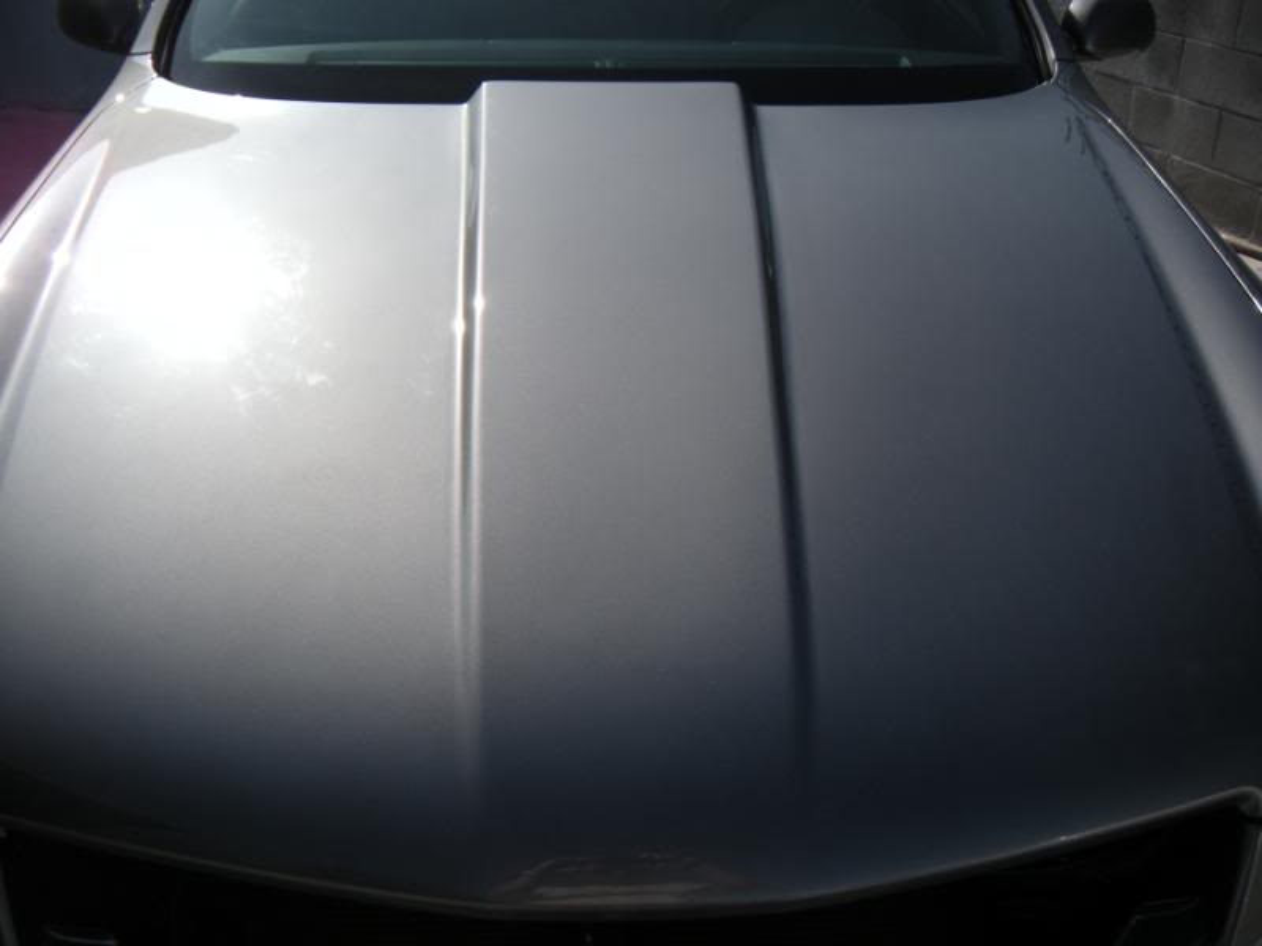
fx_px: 1276
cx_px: 631
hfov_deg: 52.6
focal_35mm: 35
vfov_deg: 40.7
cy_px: 473
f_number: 3.8
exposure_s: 1/926
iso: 64
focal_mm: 5.9
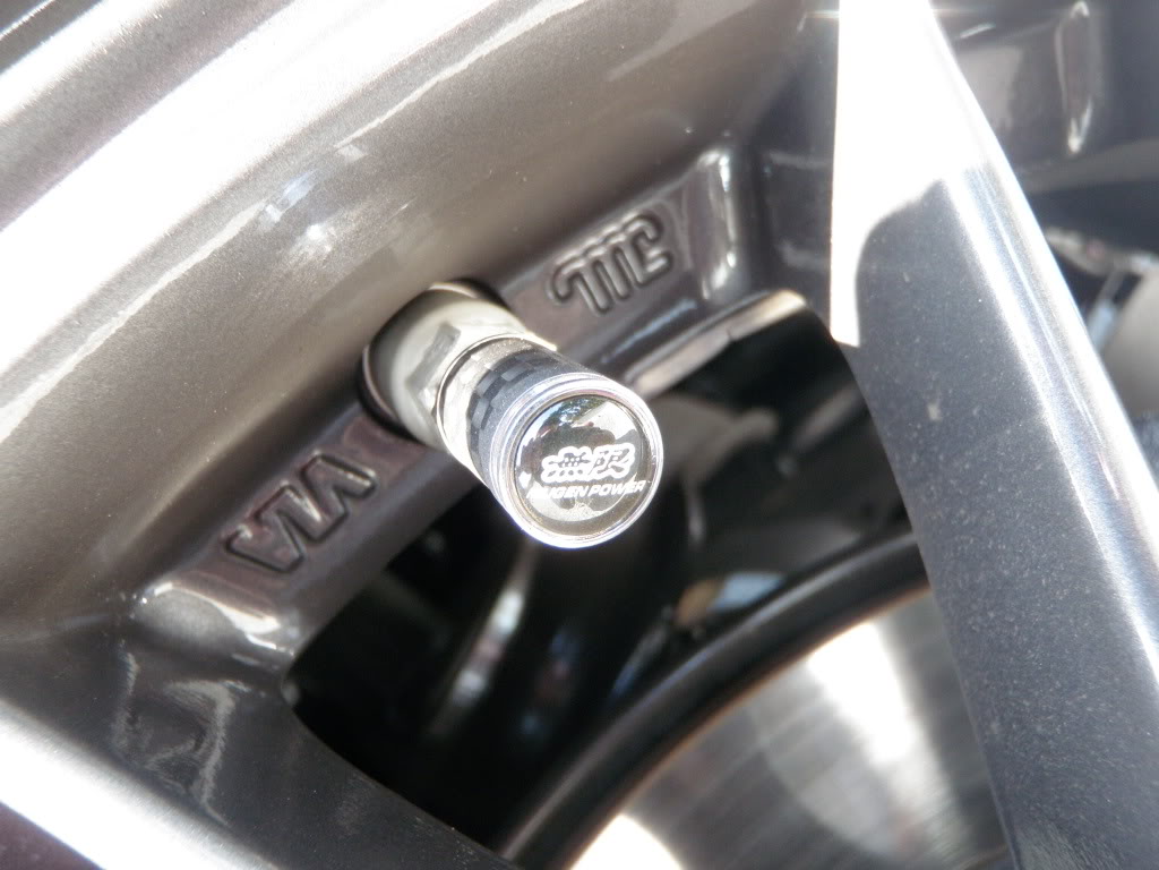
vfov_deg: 39.7
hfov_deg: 51.4
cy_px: 435
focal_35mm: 36
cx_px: 580
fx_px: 1205
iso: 200
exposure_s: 1/30
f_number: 4.1
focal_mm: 6.53
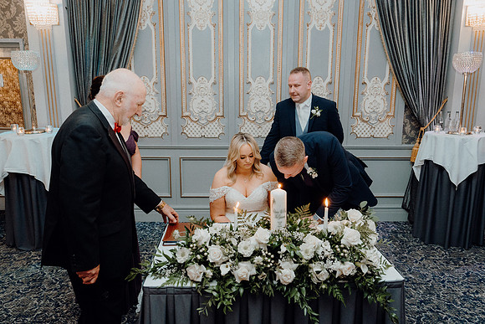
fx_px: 377
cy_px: 162
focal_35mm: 28
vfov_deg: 46.4
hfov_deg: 65.5
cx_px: 242
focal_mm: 28
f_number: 3.5
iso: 2500
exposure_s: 1/160
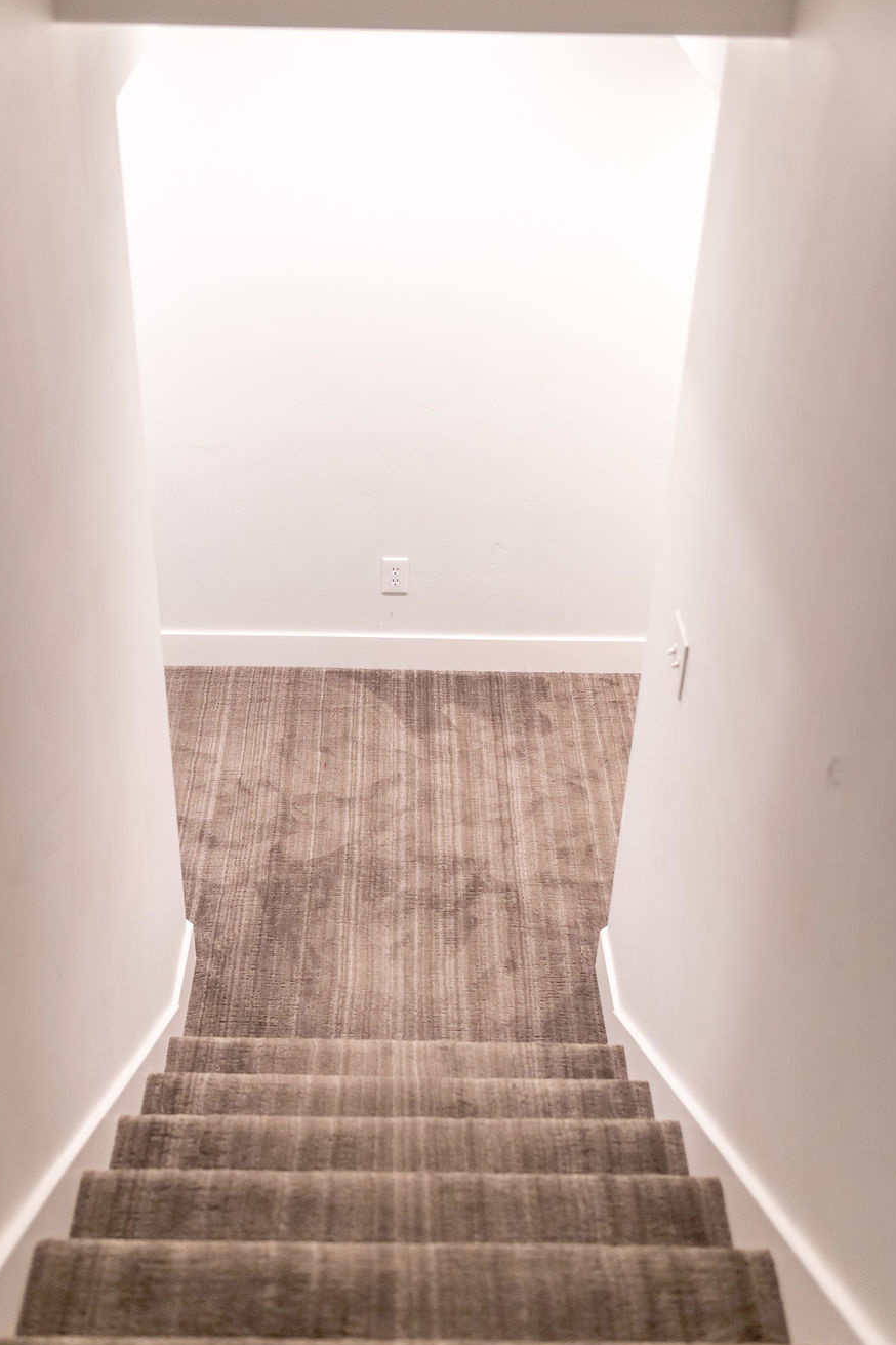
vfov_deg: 47.4
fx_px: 1531
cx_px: 401
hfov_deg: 32.6
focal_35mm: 41
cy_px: 670
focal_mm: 35
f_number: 2.5
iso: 1000
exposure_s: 1/250
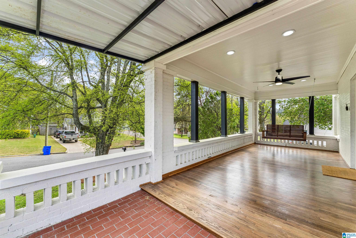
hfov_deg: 101.9
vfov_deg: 78.8
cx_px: 178
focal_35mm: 15
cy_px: 119
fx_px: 144
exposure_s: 1/80
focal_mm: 14.6
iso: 400
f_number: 13
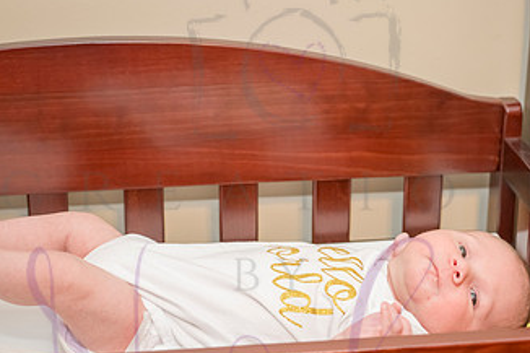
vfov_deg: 15.3
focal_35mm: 89
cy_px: 271
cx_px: 301
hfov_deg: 22.9
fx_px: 1310
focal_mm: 50
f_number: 4
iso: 800
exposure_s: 1/60
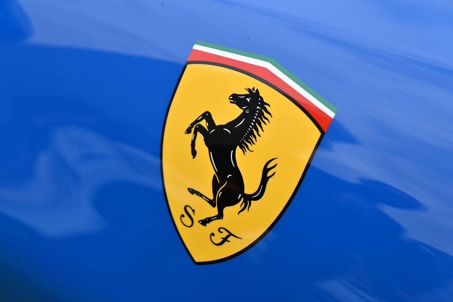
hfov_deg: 34.0
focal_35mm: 59
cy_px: 151
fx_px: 742
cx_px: 226
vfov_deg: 23.0
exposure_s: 1/320
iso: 100
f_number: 5.6
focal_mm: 59
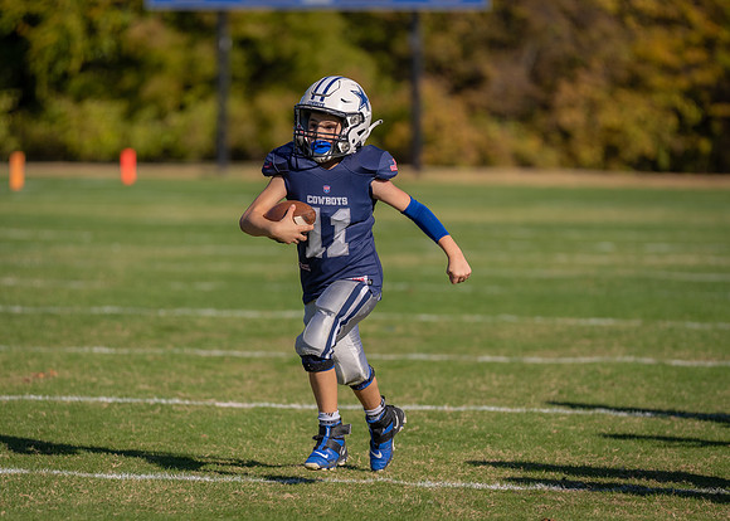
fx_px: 5561
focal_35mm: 268
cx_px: 316
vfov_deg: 5.4
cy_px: 307
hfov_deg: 7.5
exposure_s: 1/2500
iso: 100
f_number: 2.8
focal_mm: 200
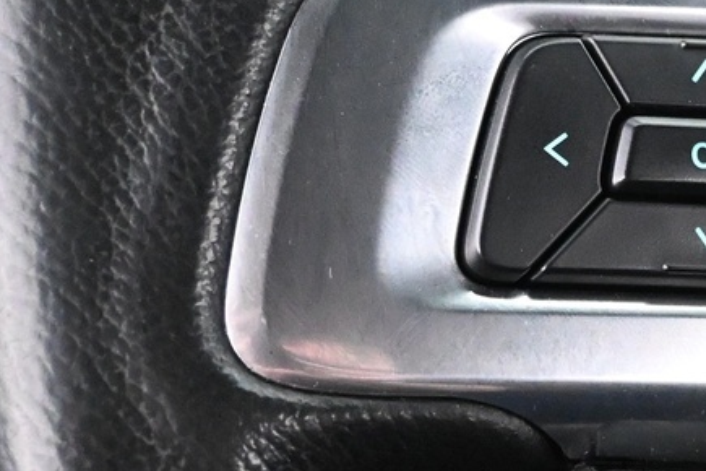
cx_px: 704
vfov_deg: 12.5
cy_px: 390
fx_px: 2136
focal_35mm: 109
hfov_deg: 18.3
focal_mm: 19.5
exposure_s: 1/30
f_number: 3.8
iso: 7200
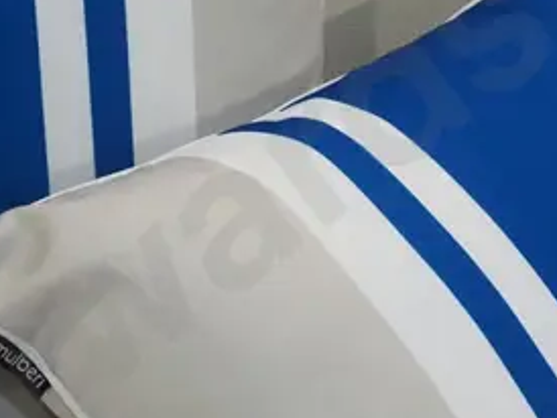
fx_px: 2287
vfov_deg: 10.5
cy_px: 282
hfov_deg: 13.9
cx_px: 161
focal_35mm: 142
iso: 2000
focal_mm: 19
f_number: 5.6
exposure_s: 1/125
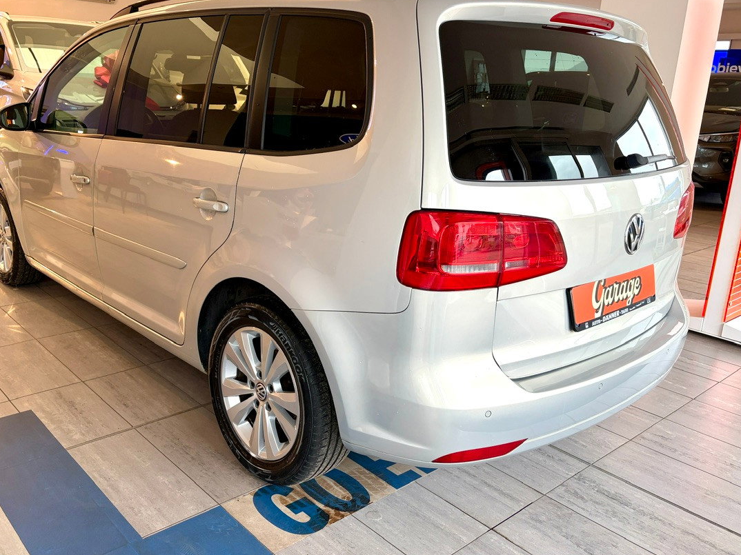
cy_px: 256
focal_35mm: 31
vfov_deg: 45.4
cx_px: 320
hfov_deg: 58.1
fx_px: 663
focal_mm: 5.96
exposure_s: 1/100
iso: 100
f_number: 1.6
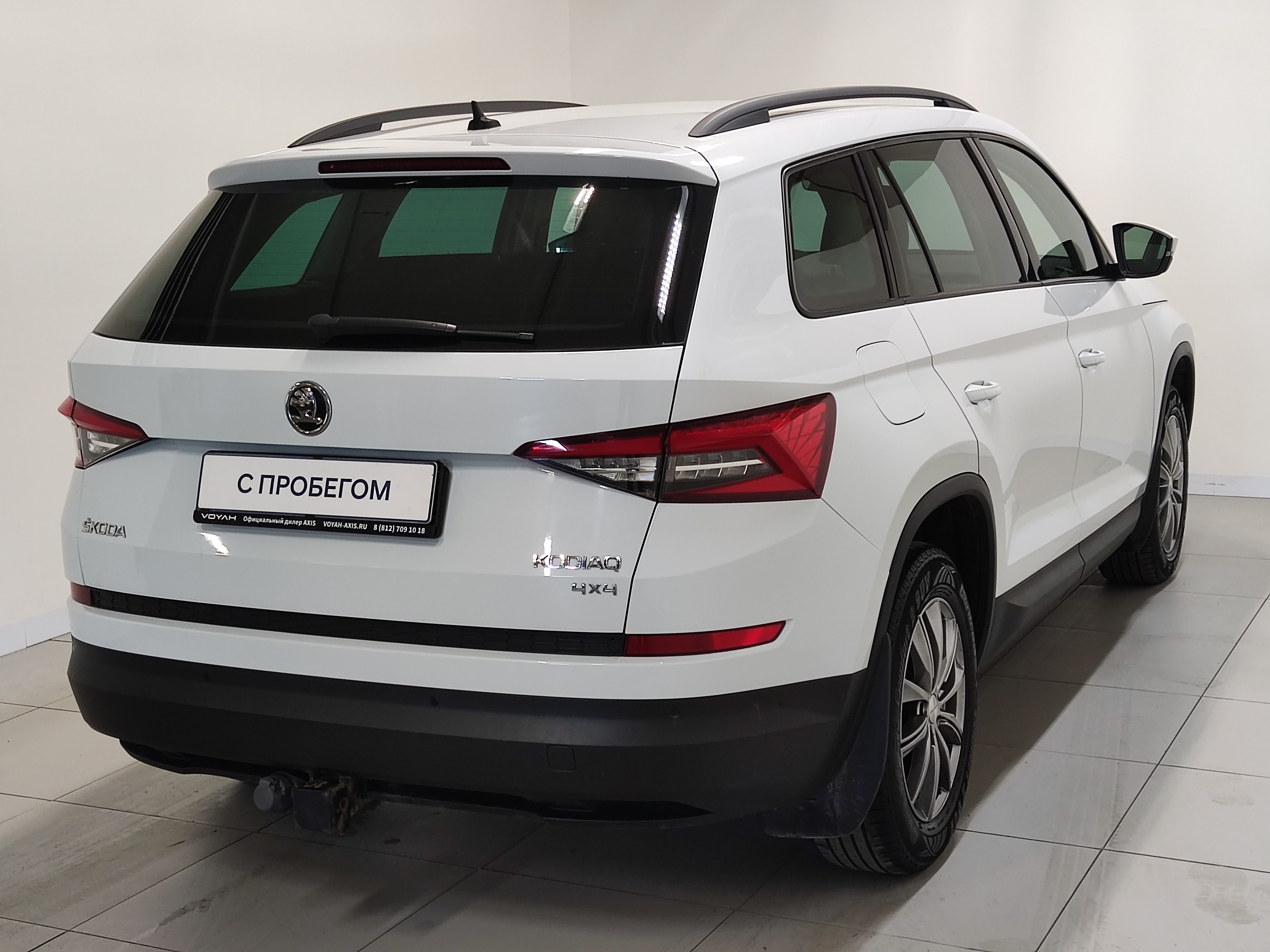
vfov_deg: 28.6
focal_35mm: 51
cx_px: 635
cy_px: 476
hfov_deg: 37.5
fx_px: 1871
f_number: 1.79
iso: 198
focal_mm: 4.74
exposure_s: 1/50
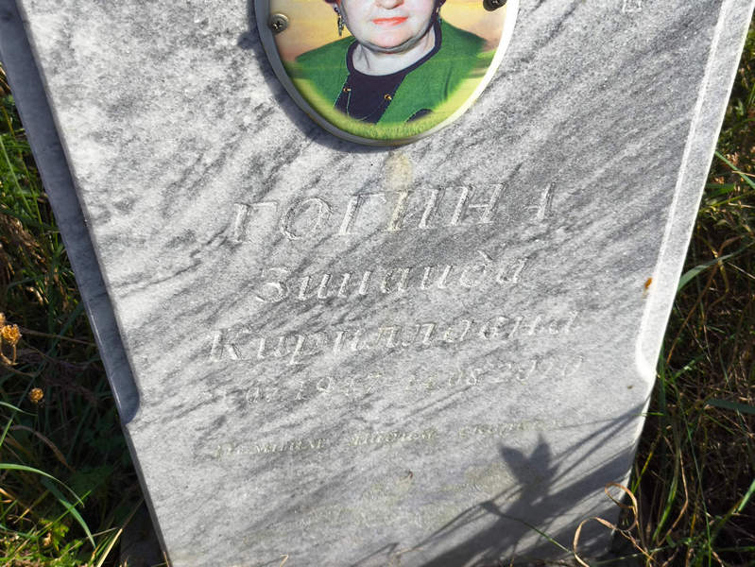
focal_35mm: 50
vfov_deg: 29.1
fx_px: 1091
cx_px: 378
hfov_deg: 38.2
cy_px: 284
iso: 50
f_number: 1.7
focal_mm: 4.71
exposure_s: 1/676
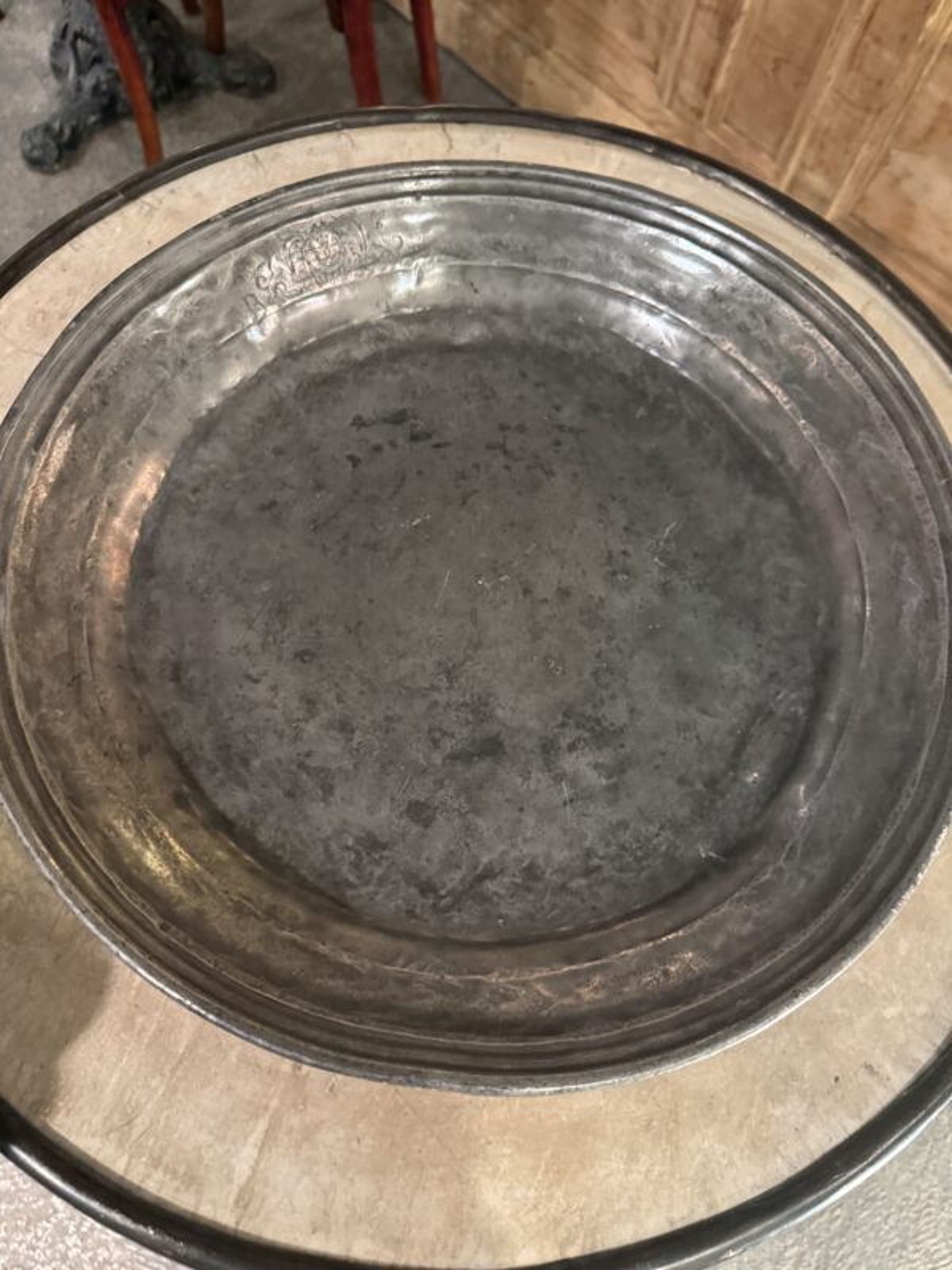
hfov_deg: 56.8
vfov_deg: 71.6
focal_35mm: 24
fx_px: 880
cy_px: 635
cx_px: 476
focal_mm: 6.76
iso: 800
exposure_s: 1/33
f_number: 1.78
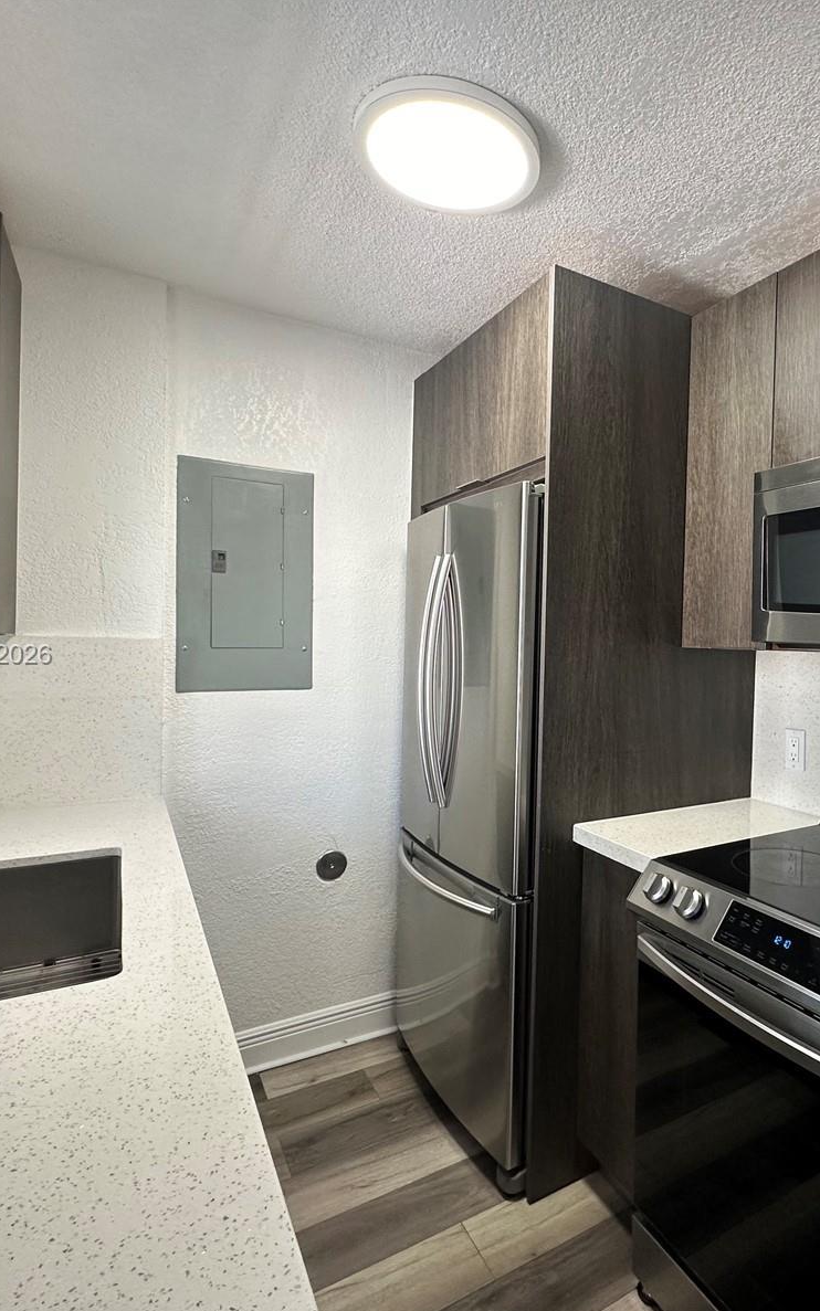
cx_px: 591
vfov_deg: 85.1
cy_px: 656
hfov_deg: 57.3
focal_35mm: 20
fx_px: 715
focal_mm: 2.22
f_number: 2.2
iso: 160
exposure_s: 1/99
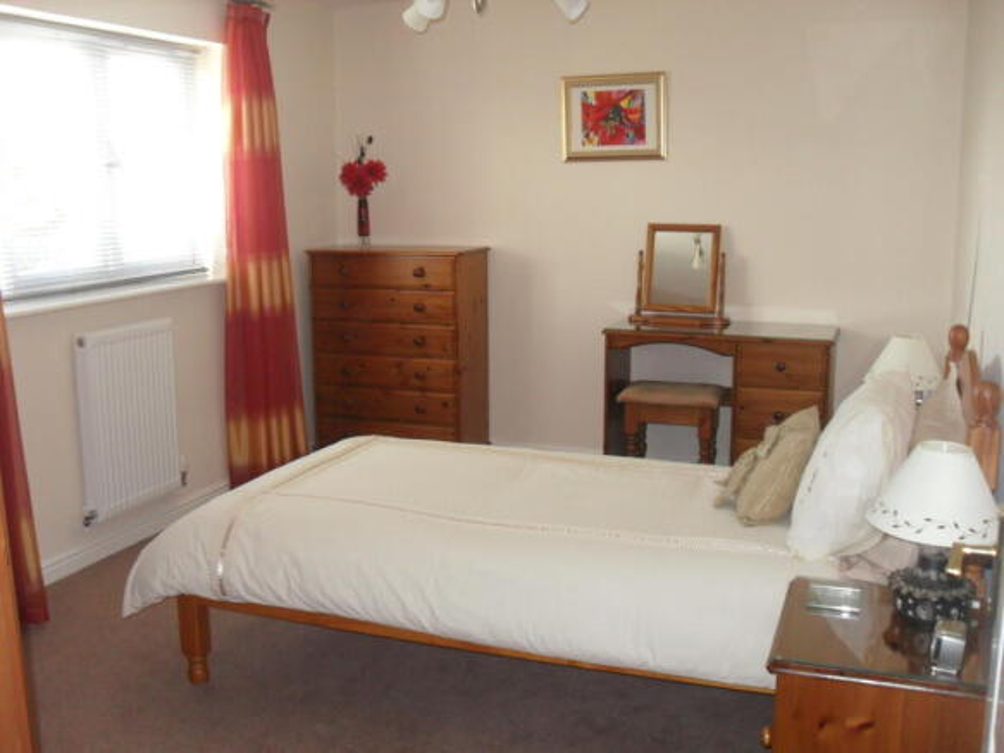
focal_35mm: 35
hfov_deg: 52.6
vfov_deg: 40.7
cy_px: 376
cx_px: 502
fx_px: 1015
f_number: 2.8
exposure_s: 1/45
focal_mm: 6.2
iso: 200
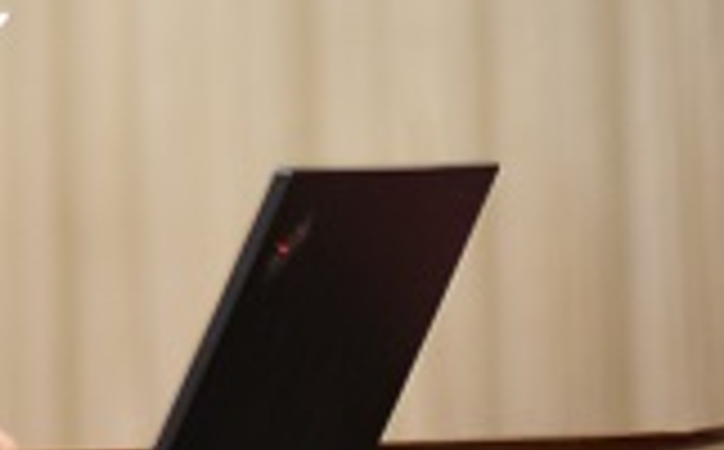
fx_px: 4594
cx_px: -567
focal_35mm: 233
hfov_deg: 8.7
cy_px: -414
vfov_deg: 5.5
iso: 320
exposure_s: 1/100
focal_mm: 35
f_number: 1.4
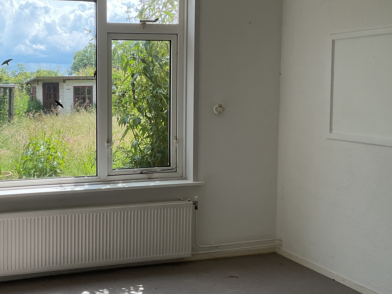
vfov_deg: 29.1
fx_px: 566
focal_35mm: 50
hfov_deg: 37.4
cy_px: 138
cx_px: 104
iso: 16
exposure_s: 1/473
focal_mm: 3
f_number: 1.8
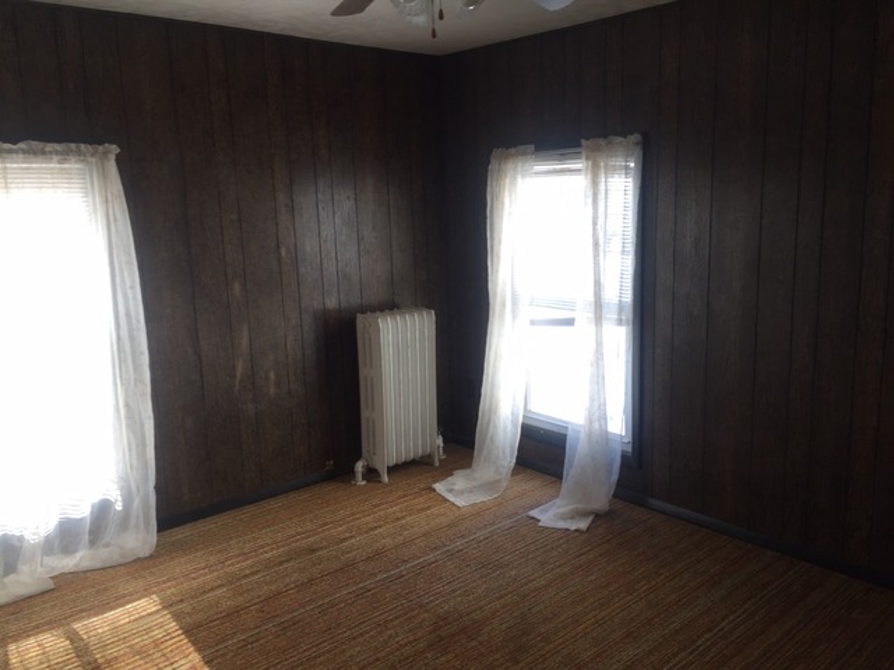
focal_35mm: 29
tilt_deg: -13.2
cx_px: 447
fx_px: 749
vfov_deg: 48.2
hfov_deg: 61.7
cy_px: 335
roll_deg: +1.6
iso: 32
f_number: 2.2
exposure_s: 1/126
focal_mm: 4.15
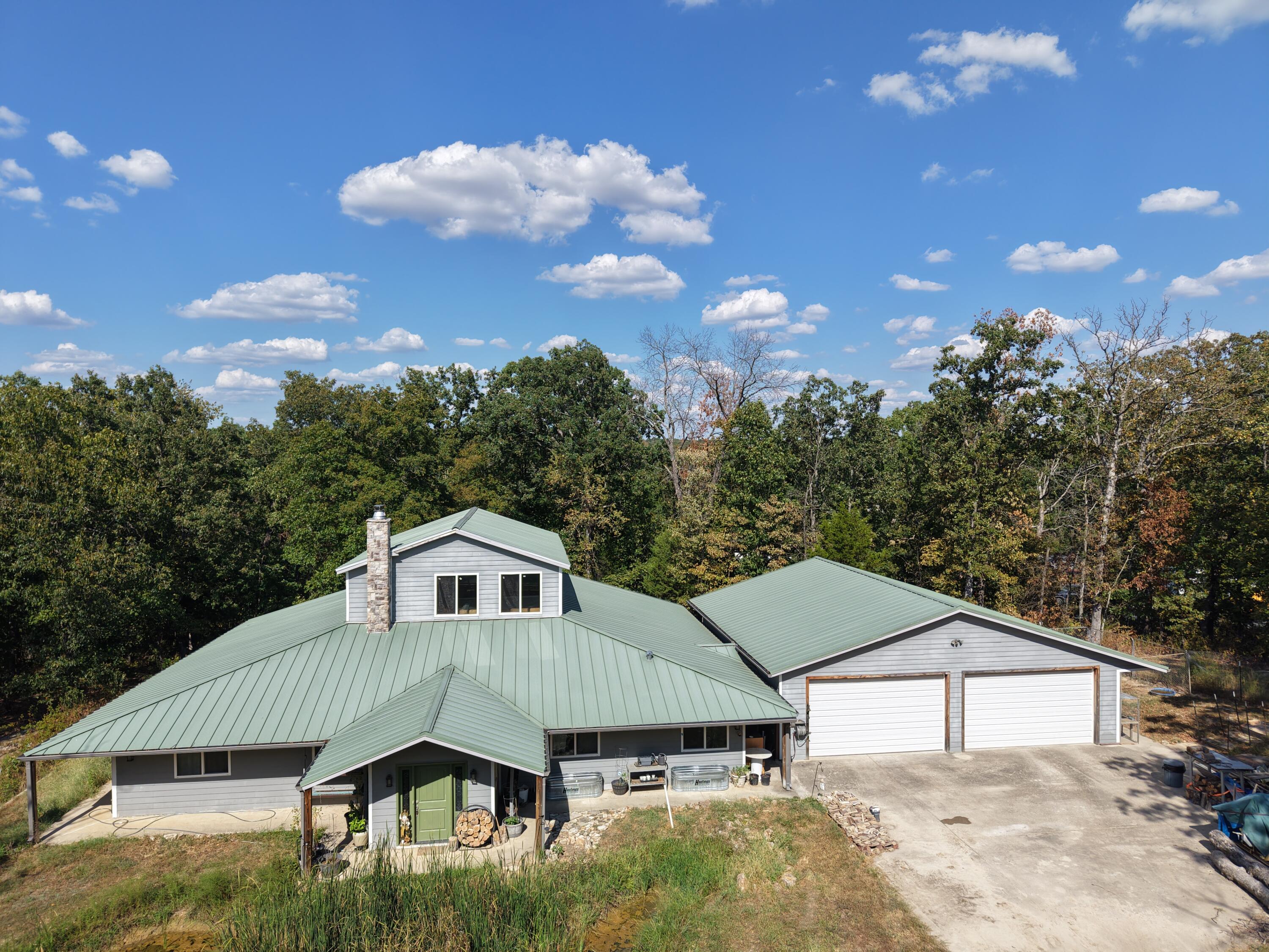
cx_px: 634
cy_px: 476
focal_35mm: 24
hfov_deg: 71.6
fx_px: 880
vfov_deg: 56.8
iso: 150
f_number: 1.8
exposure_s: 1/4000
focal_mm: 8.67
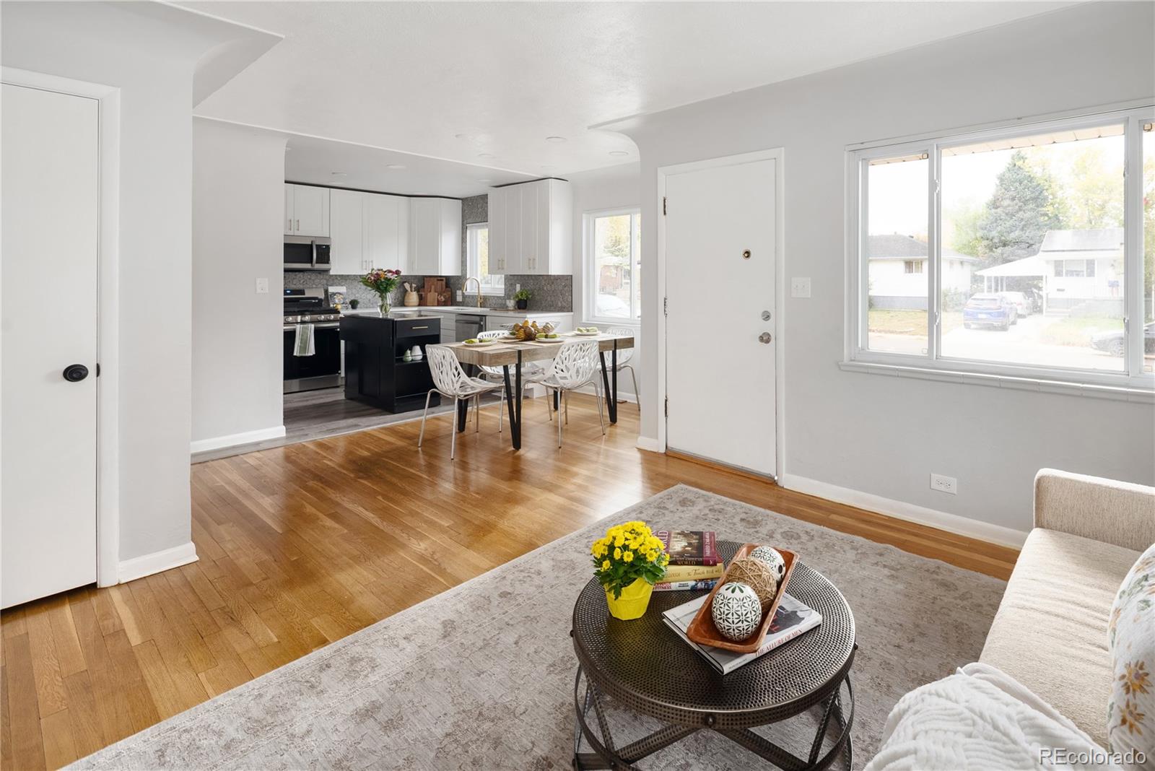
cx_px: 578
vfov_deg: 70.5
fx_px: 546
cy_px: 386
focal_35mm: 17
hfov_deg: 93.3
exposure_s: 1/4
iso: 400
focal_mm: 17
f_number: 8
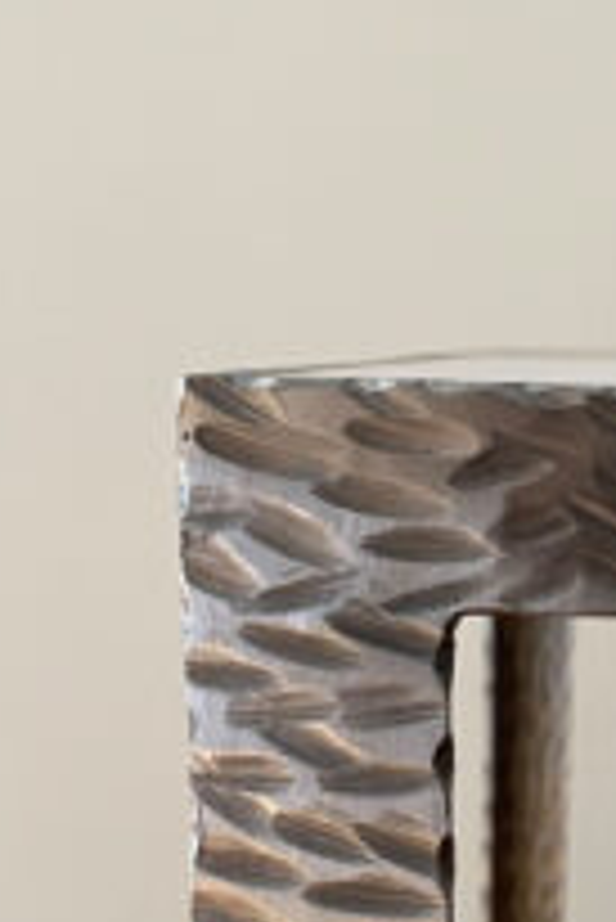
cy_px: 659
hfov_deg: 7.6
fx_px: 4586
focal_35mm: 179
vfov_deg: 11.5
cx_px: 643
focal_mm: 70
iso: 1250
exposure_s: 1/50
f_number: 2.8
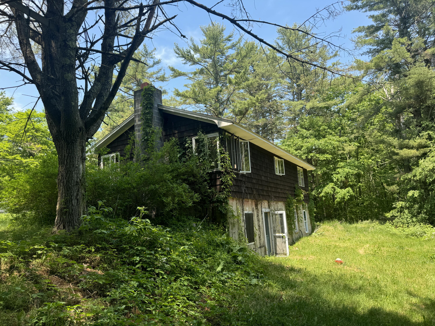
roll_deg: +3.1
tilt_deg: +10.2
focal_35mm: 24
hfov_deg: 71.6
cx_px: 218
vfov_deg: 56.8
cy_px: 163
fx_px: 302
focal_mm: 6.76
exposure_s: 1/900
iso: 80
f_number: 1.78
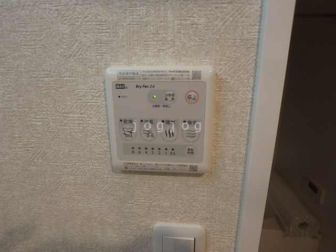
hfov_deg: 79.0
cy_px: 126
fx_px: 204
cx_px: 168
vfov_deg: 63.4
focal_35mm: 21
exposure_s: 1/30
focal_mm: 3.7
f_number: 3.5
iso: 250
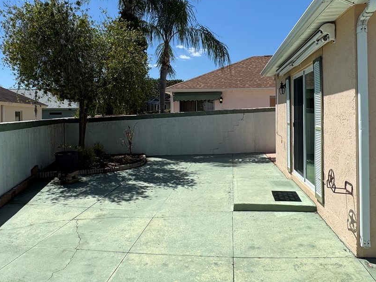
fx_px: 304
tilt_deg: -1.2
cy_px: 118
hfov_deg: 63.4
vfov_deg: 49.5
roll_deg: +0.1
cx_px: 183
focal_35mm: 28
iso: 50
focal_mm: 2.22
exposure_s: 1/2985
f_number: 2.2
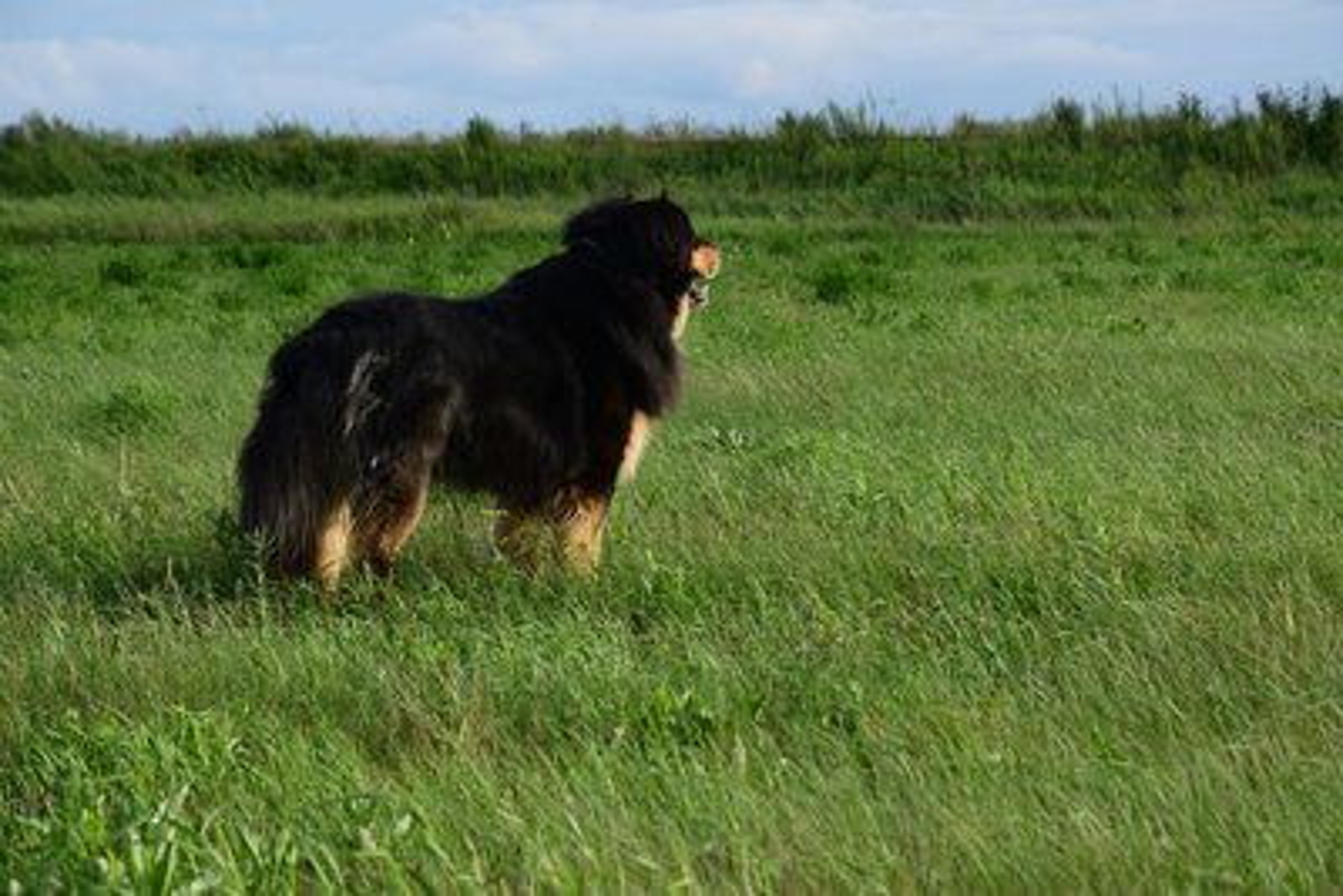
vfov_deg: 8.7
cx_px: 672
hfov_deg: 13.0
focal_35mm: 158
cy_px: 448
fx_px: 5877
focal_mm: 105
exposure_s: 1/320
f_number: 10
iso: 400
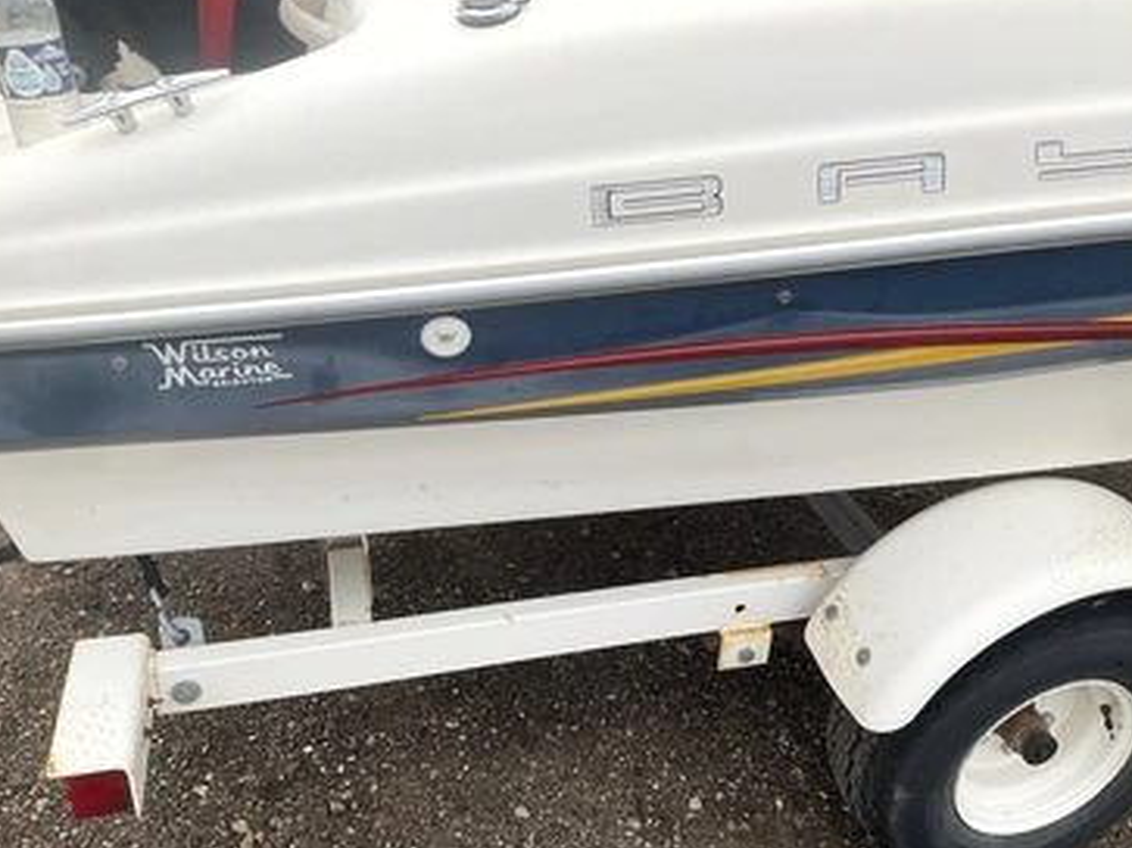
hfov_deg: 56.8
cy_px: 424
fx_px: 1046
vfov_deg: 44.1
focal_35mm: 32
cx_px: 599
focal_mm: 3
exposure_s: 1/1168
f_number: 1.8
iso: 25
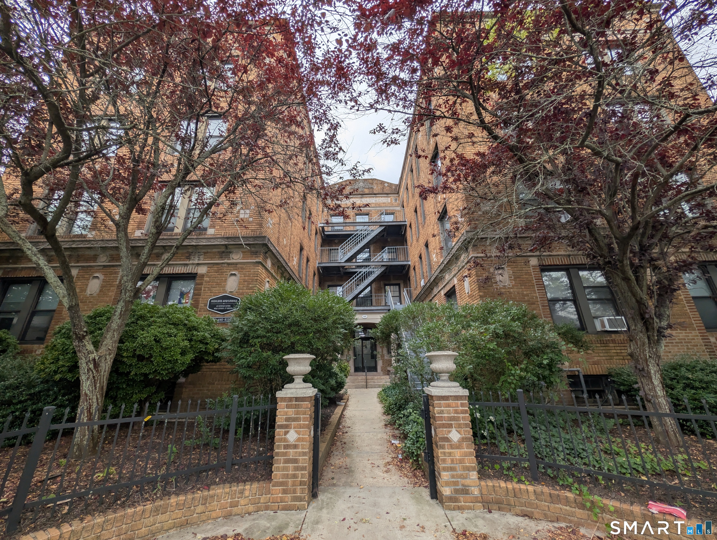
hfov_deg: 110.5
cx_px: 358
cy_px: 270
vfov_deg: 94.6
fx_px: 249
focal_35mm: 12
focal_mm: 2.02
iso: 42
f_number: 1.7
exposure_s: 1/1076
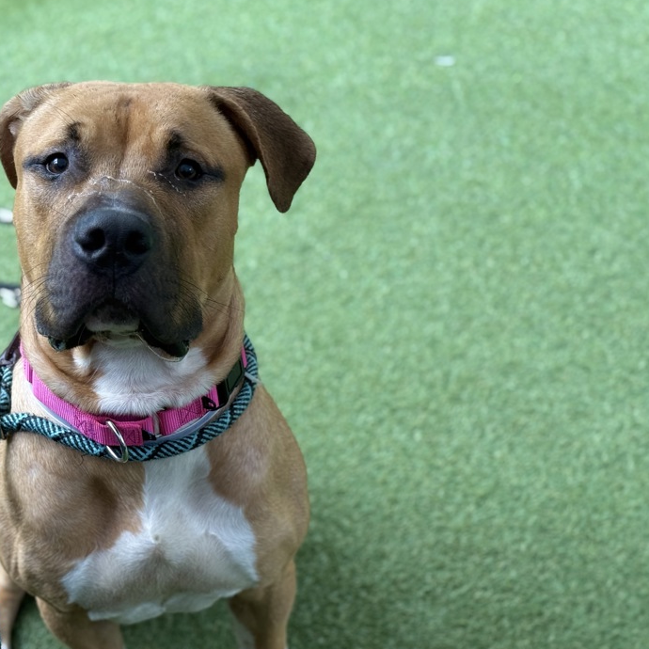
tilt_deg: -43.2
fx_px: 1336
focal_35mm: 63
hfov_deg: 27.0
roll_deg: +4.6
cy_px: 347
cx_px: 172
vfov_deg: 27.3
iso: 100
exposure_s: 1/60
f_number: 1.78
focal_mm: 6.76
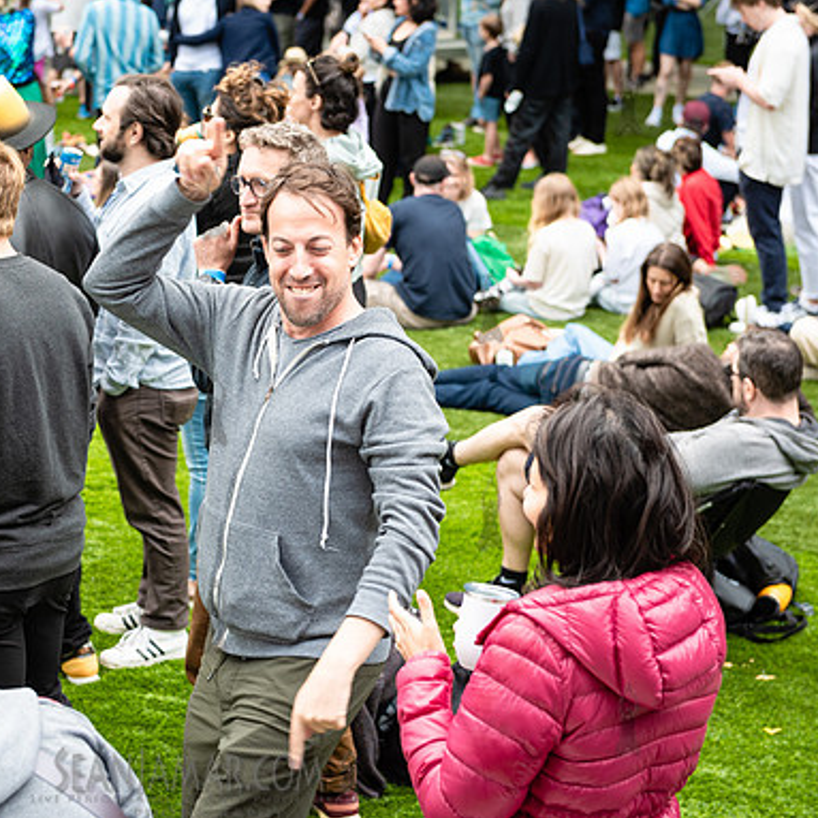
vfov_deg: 20.4
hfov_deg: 20.3
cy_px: 409
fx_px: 2272
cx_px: 214
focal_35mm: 85
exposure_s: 1/200
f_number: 4.5
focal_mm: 66
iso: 500
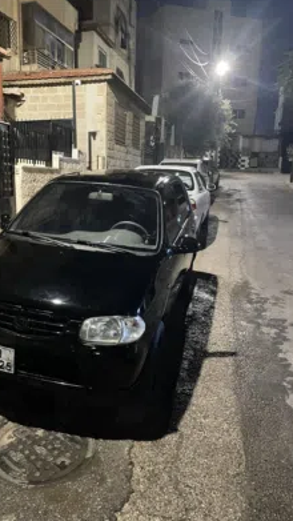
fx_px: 400
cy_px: 257
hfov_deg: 39.8
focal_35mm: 29
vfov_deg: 66.1
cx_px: 100
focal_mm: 4.2
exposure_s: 1/20
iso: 1000
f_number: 1.6
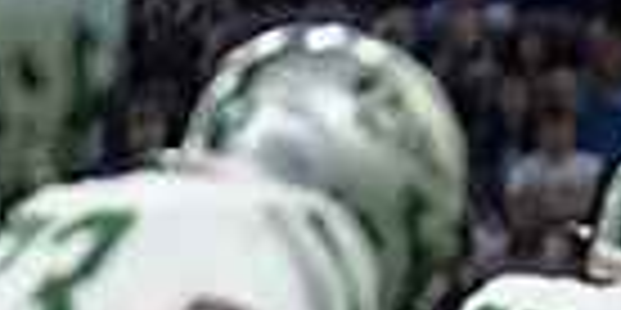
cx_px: 1241
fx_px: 13302
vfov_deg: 1.3
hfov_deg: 2.7
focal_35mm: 829
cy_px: 459
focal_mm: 161
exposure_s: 1/1250
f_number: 2.8
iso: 4000
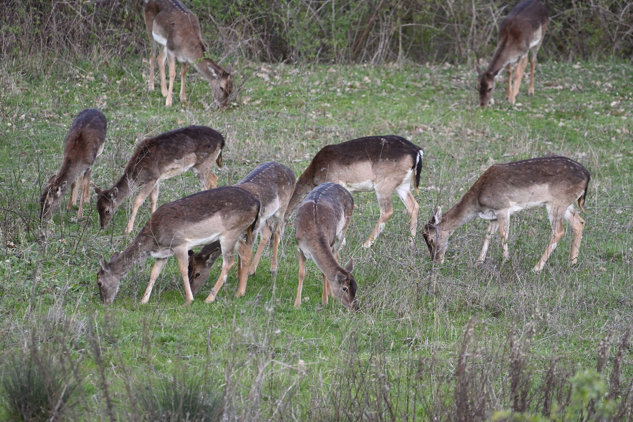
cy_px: 211
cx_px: 316
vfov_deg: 2.7
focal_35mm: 500
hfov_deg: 4.1
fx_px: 8791
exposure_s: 1/250
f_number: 5.6
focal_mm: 500
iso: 2000
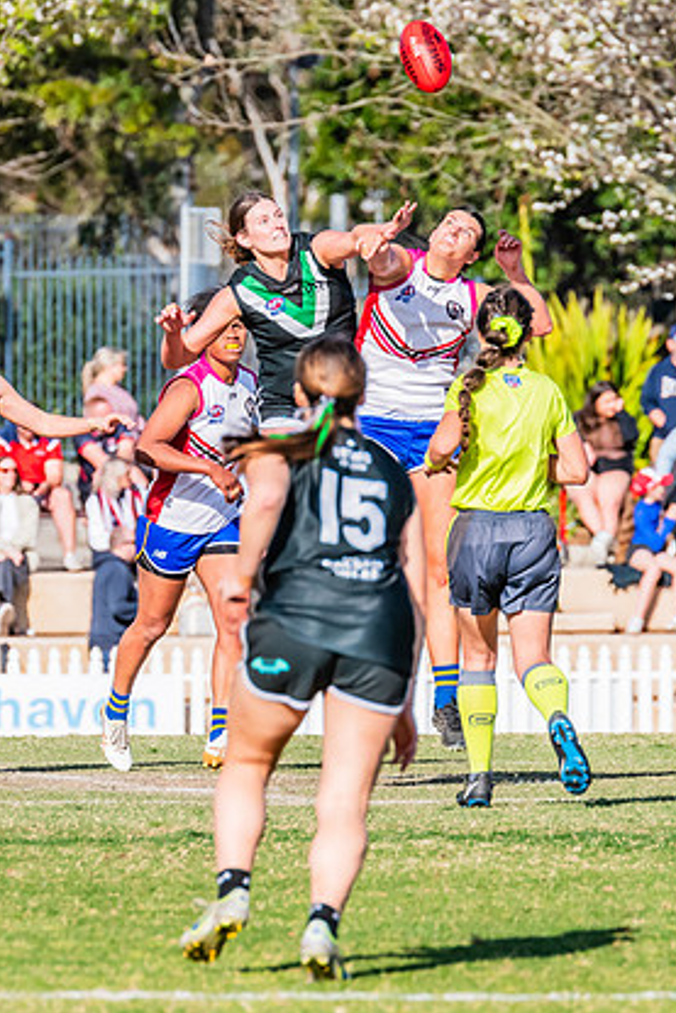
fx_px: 22063
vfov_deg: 2.6
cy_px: 446
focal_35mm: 784
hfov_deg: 1.8
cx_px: 231
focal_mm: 420
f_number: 10
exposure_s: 1/1600
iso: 800
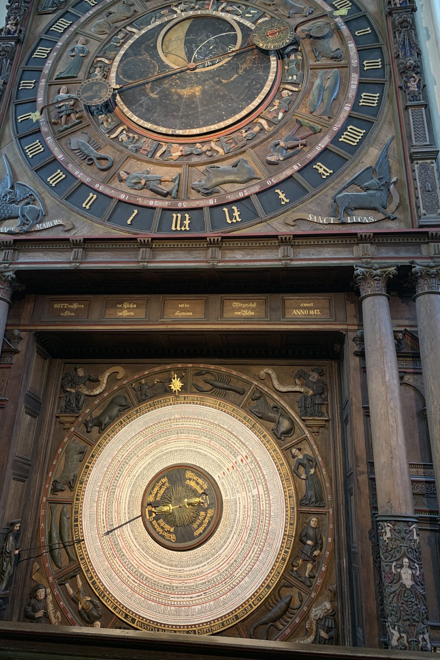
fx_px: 513
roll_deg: -3.0
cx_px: 200
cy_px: 319
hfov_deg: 46.3
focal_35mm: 28
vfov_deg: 65.5
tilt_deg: +24.3
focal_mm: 4.25
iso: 64
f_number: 1.8
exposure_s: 1/50
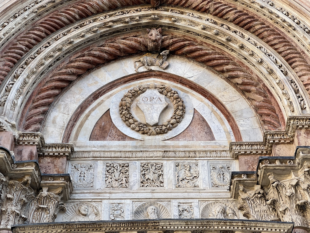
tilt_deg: +43.5
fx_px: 690
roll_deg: +0.6
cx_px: 155
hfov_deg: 25.3
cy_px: 116
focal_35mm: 77
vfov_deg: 19.1
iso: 40
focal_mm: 9
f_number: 2.8
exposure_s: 1/122
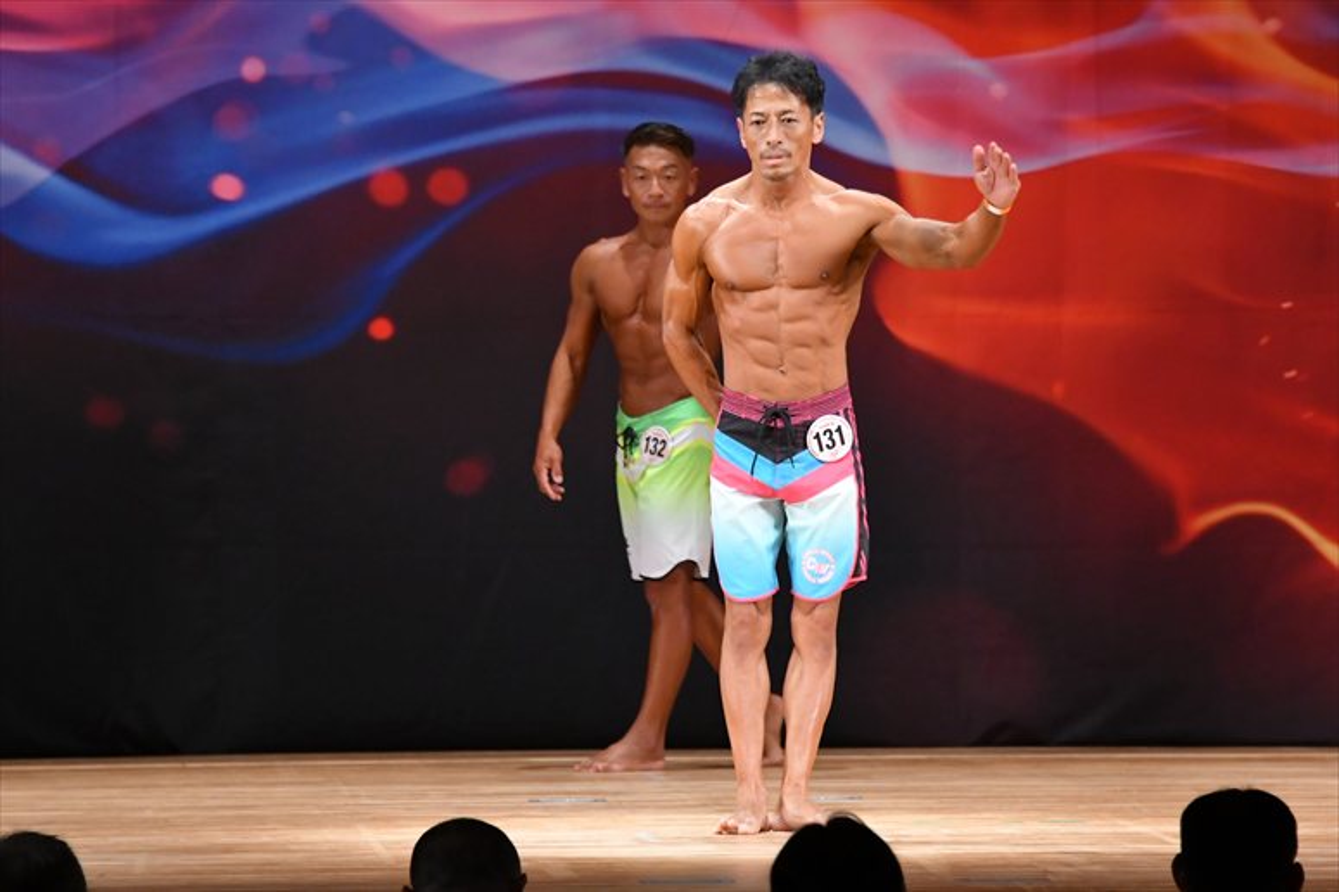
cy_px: 446
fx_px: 9480
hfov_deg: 8.1
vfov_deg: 5.4
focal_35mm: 255
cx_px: 670
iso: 3200
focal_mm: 170
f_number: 5.6
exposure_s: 1/400
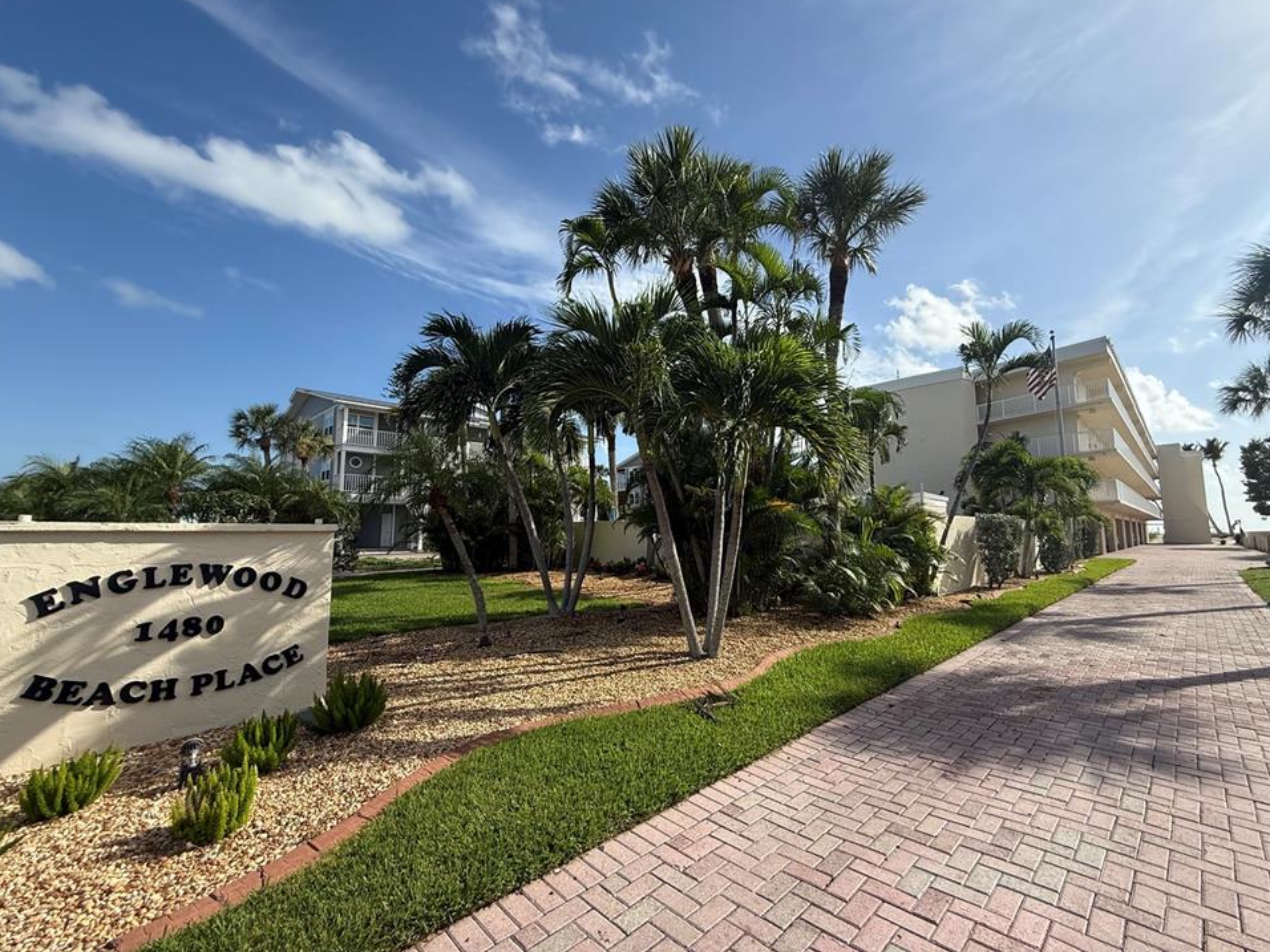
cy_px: 471
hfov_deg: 98.1
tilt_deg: +6.9
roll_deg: +0.2
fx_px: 550
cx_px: 674
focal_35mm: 15
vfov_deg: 81.7
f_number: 2.2
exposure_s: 1/2165
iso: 80
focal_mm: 2.22
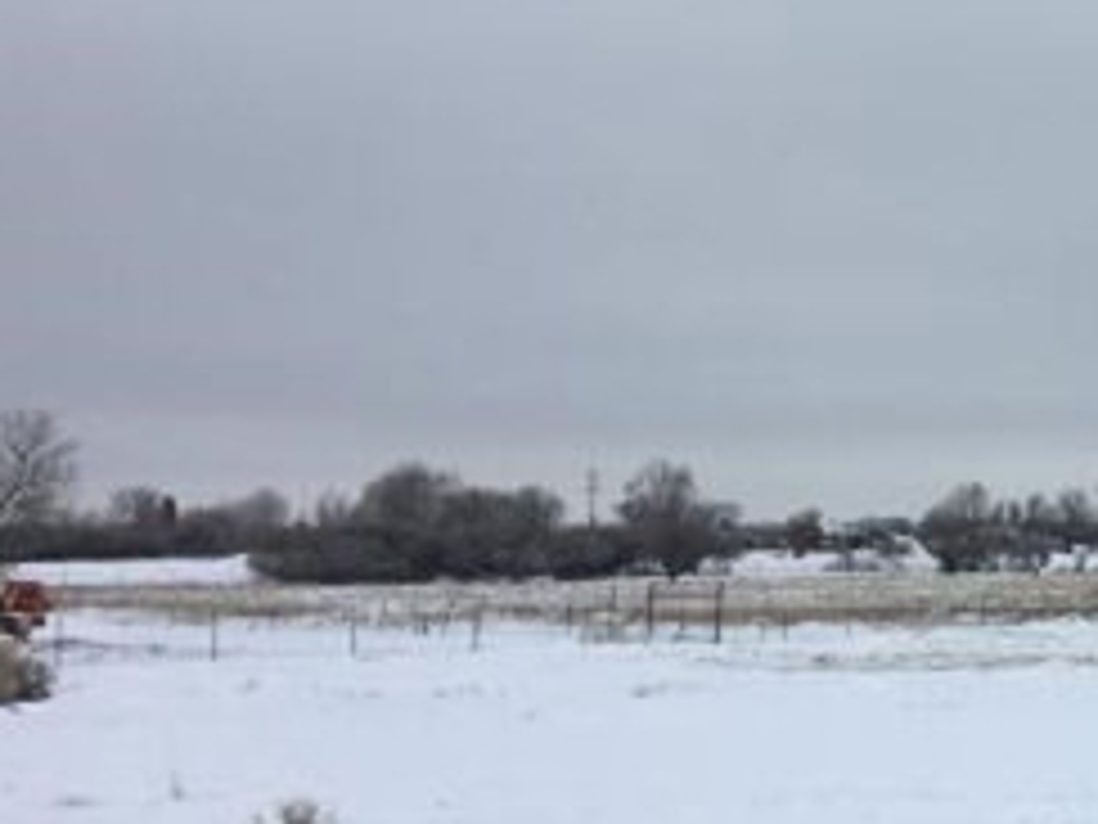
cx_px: 1292
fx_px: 2411
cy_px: 338
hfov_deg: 23.6
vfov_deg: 19.4
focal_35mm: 76
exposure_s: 1/2137
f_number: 2.2
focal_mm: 4.15
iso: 25
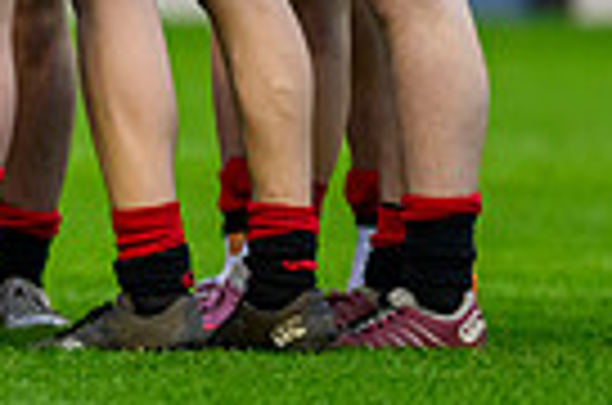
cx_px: -450
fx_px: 40620
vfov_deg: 0.6
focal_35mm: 2395
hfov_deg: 0.9
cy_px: -263
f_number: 4
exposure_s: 1/1250
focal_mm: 560
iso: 4000
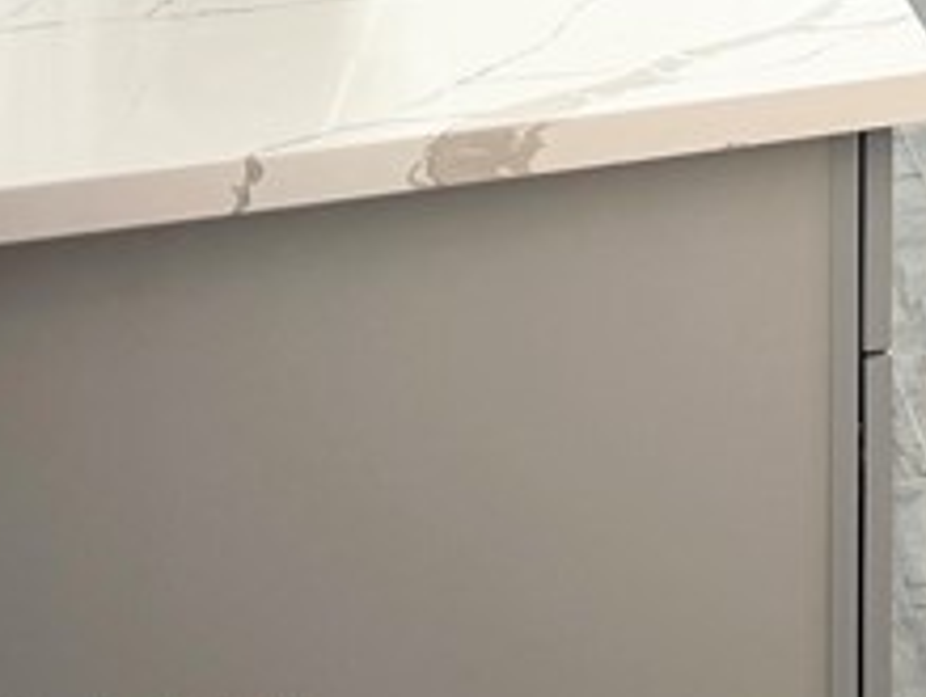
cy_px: -794
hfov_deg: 13.9
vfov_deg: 11.6
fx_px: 3001
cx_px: 2013
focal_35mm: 112
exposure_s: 1/60
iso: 125
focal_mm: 6.76
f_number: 1.78
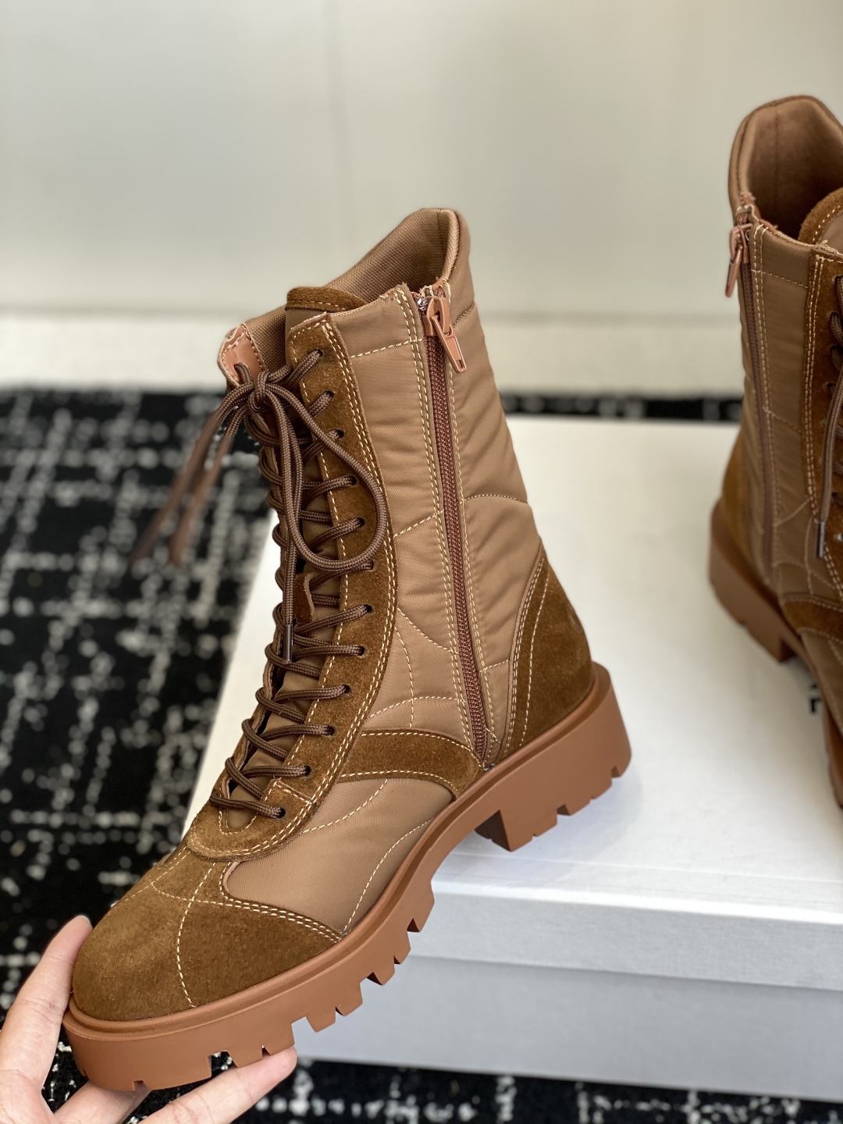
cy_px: 562
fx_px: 1688
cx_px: 422
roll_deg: +2.7
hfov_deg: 28.0
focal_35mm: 52
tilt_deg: -41.6
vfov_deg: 36.8
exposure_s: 1/122
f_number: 2
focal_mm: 6
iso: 32
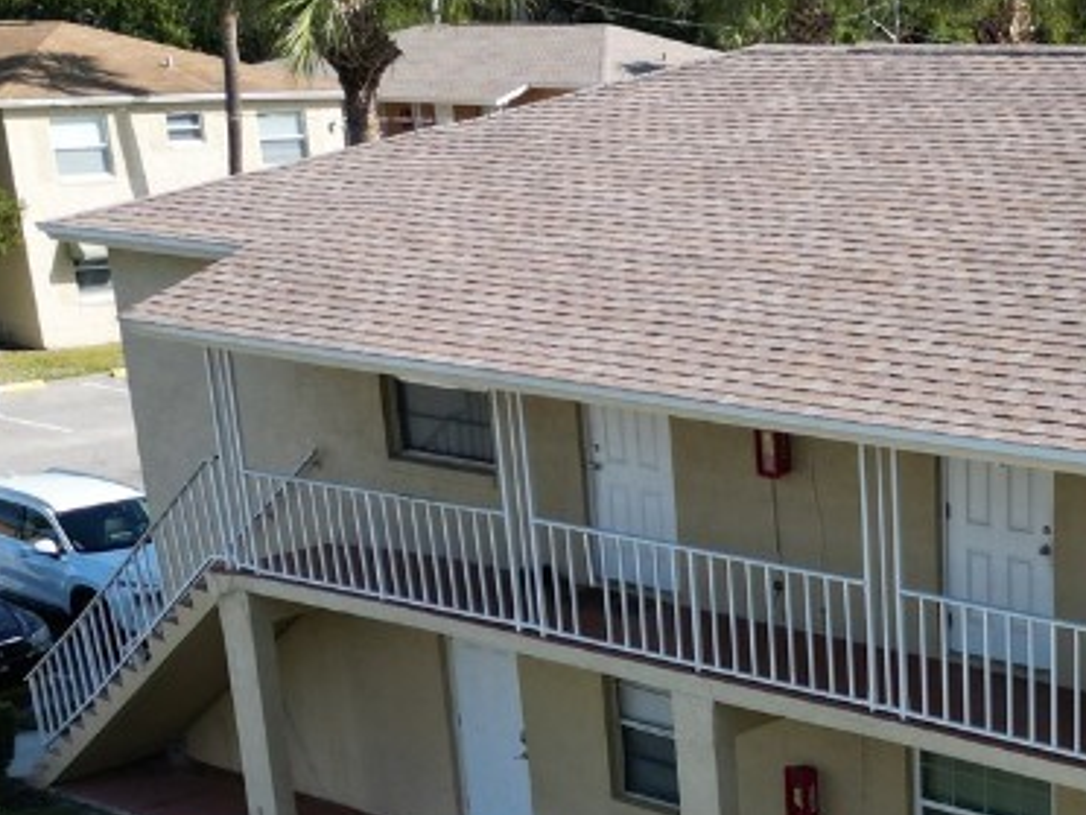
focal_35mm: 66
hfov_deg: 27.9
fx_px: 2071
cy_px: 806
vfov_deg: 21.5
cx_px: 1042
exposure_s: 1/2500
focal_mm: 6.72
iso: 150
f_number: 1.7
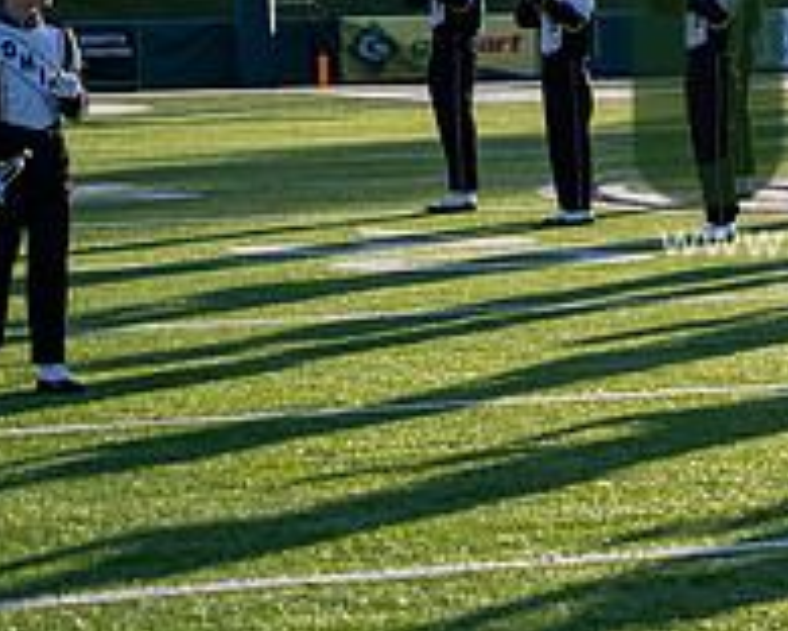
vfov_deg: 7.9
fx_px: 4548
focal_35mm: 195
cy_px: 99
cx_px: 938
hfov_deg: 9.8
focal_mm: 70
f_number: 4
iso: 160
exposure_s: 1/800
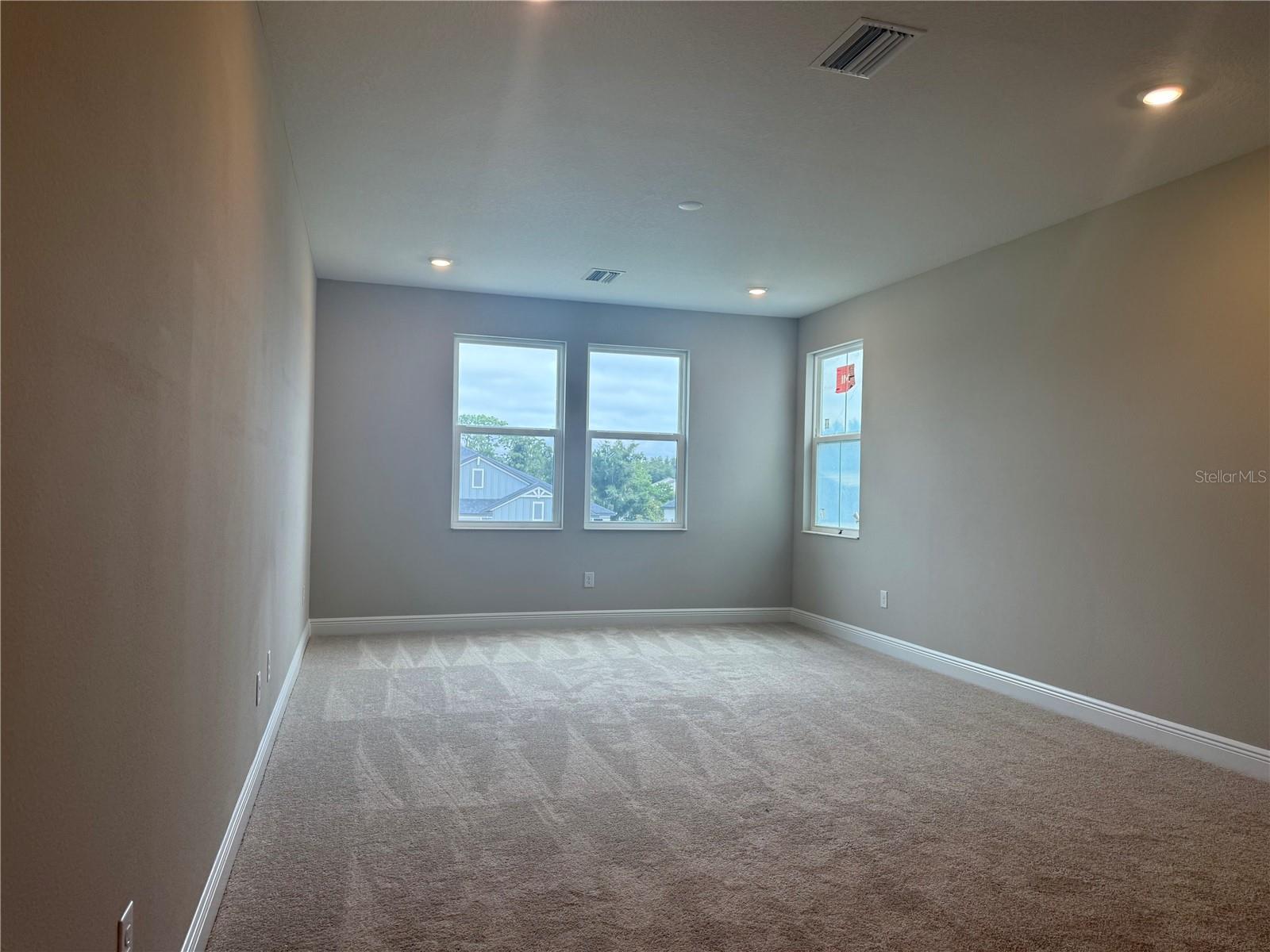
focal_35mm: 24
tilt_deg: +0.8
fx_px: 881
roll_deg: -0.8
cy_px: 476
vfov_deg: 56.8
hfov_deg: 71.6
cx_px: 635
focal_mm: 6.76
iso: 100
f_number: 1.78
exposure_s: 1/248
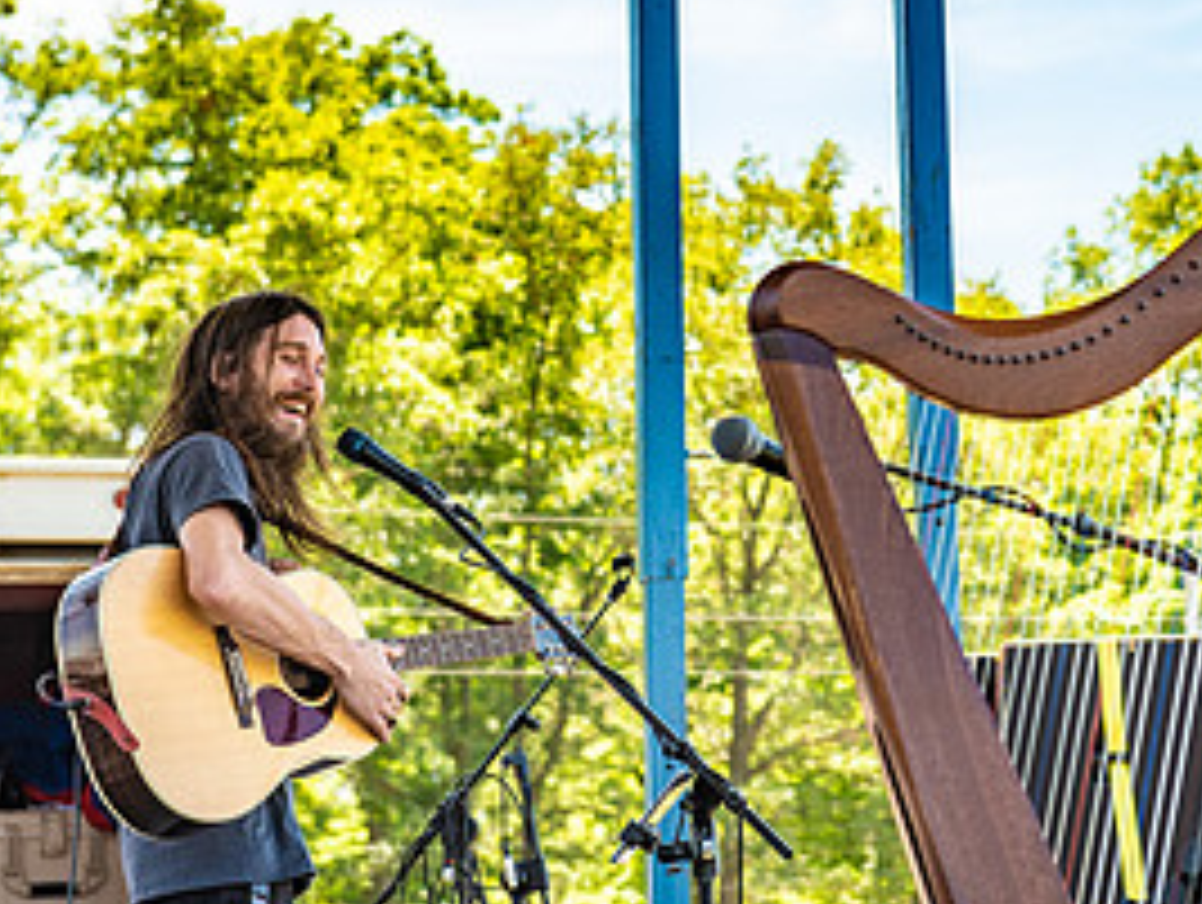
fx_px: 5077
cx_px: 1175
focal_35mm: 146
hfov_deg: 13.3
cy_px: 160
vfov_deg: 10.2
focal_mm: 70
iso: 110
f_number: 5
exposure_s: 1/500
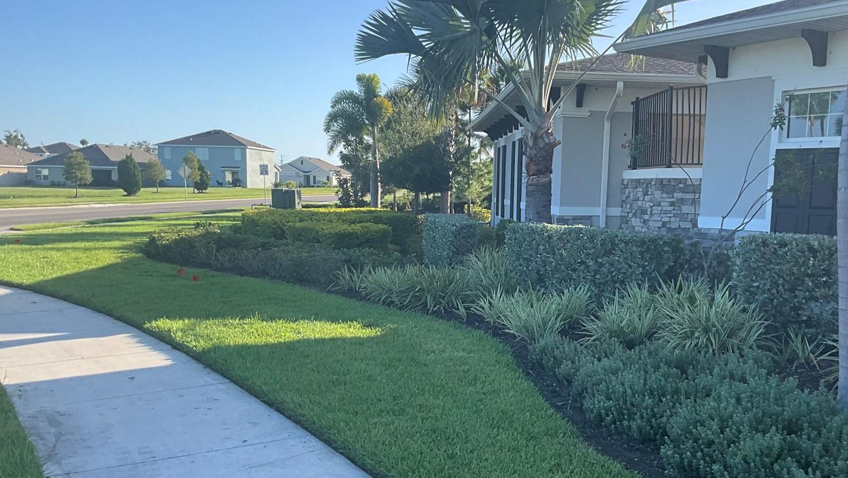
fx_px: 832
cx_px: 494
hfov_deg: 53.7
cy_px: 292
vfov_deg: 31.9
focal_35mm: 37
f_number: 1.8
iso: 25
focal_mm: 3
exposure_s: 1/580
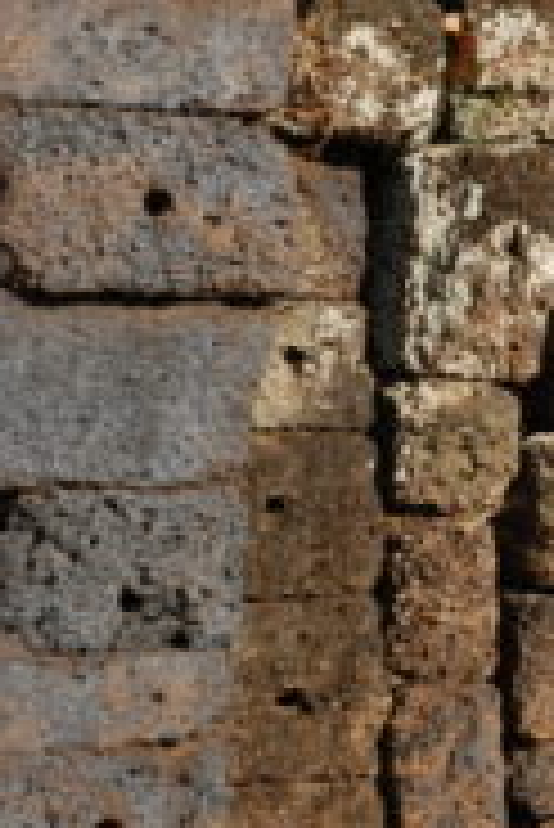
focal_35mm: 163
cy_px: 297
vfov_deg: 12.6
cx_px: 750
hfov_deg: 8.3
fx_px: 3755
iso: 100
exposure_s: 1/80
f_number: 11
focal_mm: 40
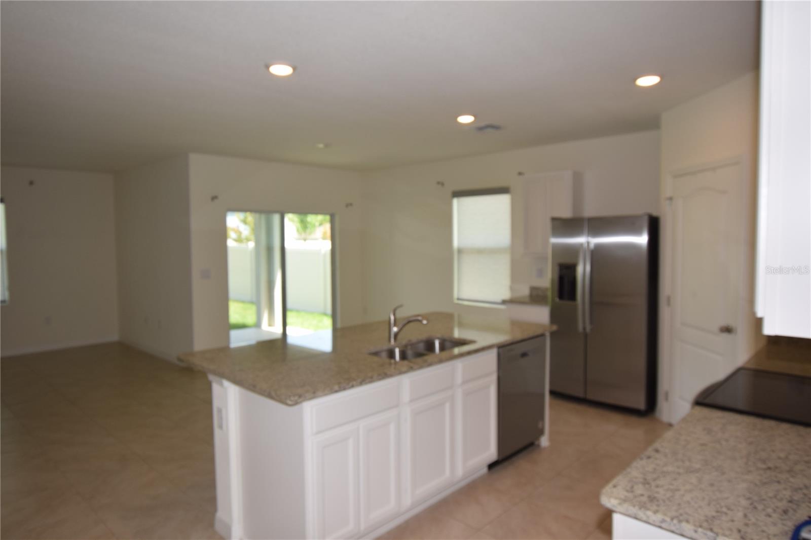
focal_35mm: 22
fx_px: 507
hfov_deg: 77.3
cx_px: 406
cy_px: 270
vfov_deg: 56.1
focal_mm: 15
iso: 280
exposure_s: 1/125
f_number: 5.6
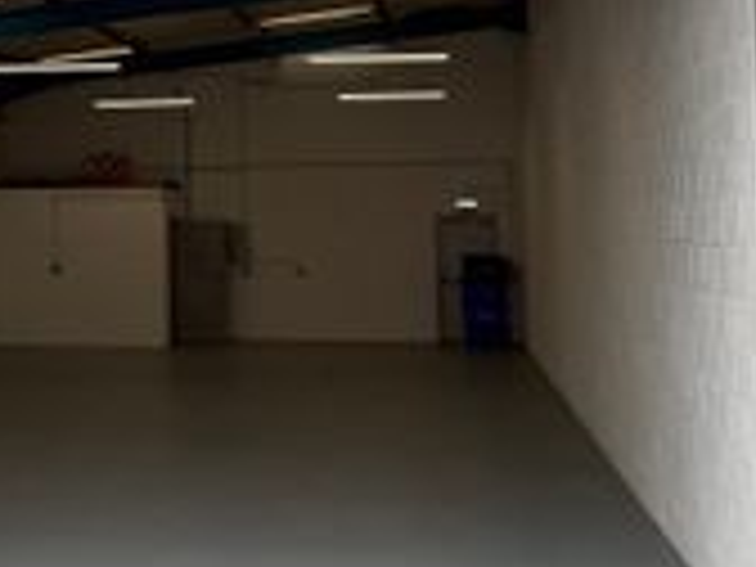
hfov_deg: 32.2
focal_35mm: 57
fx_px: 1245
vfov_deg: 25.1
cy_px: 94
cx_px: 81
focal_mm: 6.76
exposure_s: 1/571
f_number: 1.78
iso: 100
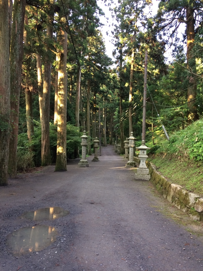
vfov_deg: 61.7
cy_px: 136
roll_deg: -1.4
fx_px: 227
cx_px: 102
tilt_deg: +0.8
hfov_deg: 48.2
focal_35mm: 29
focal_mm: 4.15
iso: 40
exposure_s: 1/30
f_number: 2.2
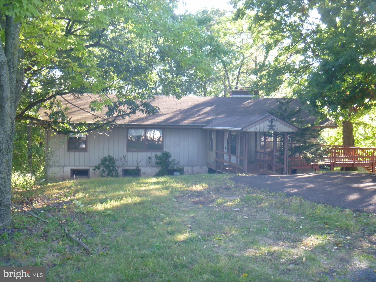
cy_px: 141
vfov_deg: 40.7
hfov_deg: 52.6
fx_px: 380
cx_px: 188
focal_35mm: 35
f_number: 3.5
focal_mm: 6.3
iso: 100
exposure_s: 1/30
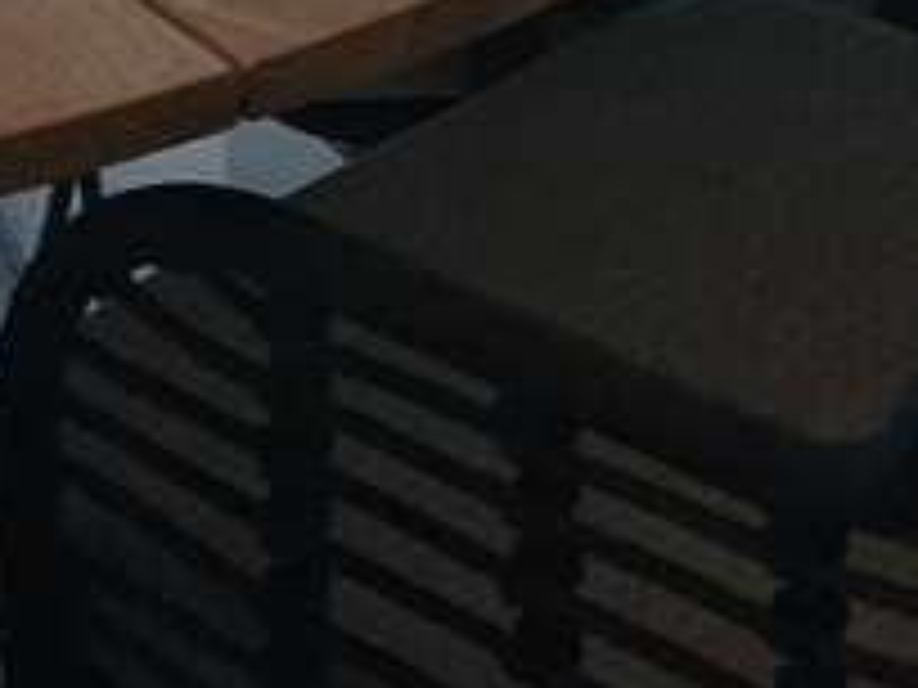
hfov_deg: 11.7
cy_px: -1698
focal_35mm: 169
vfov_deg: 7.3
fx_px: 4482
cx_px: 189
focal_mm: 5.54
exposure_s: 1/1326
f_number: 1.8
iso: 50
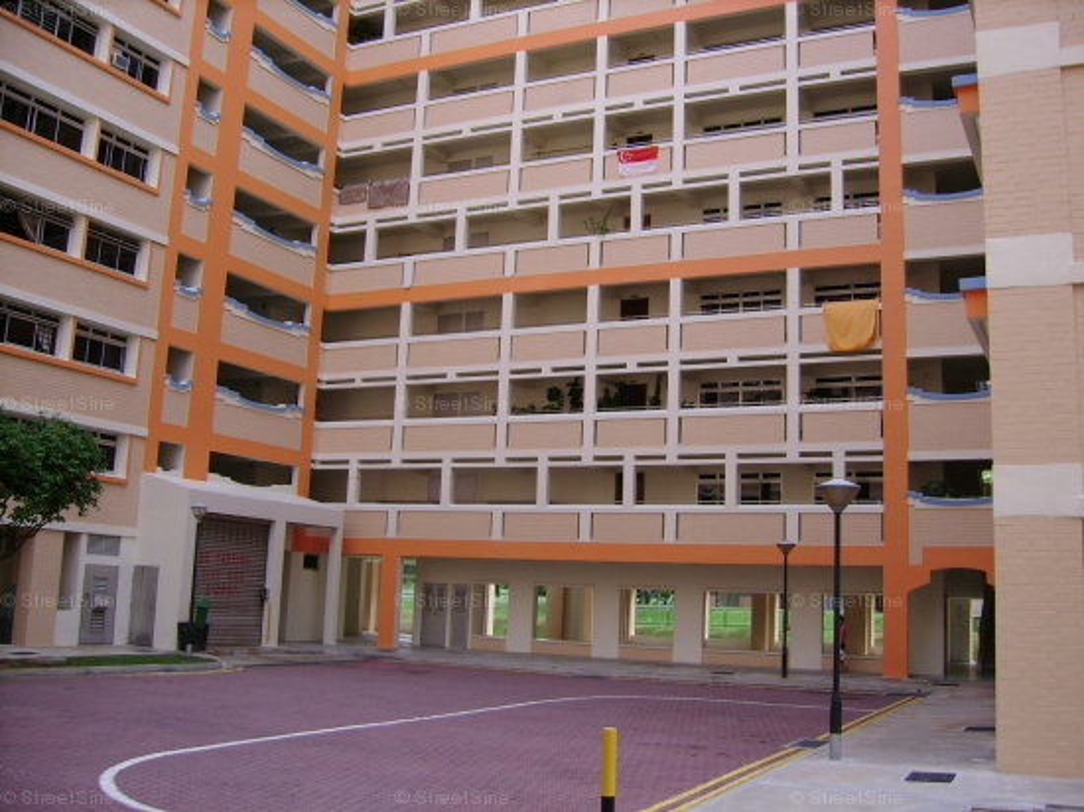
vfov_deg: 40.7
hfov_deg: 52.6
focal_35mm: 35
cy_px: 406
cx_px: 542
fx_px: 1096
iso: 50
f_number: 2.8
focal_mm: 5.95
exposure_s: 1/648
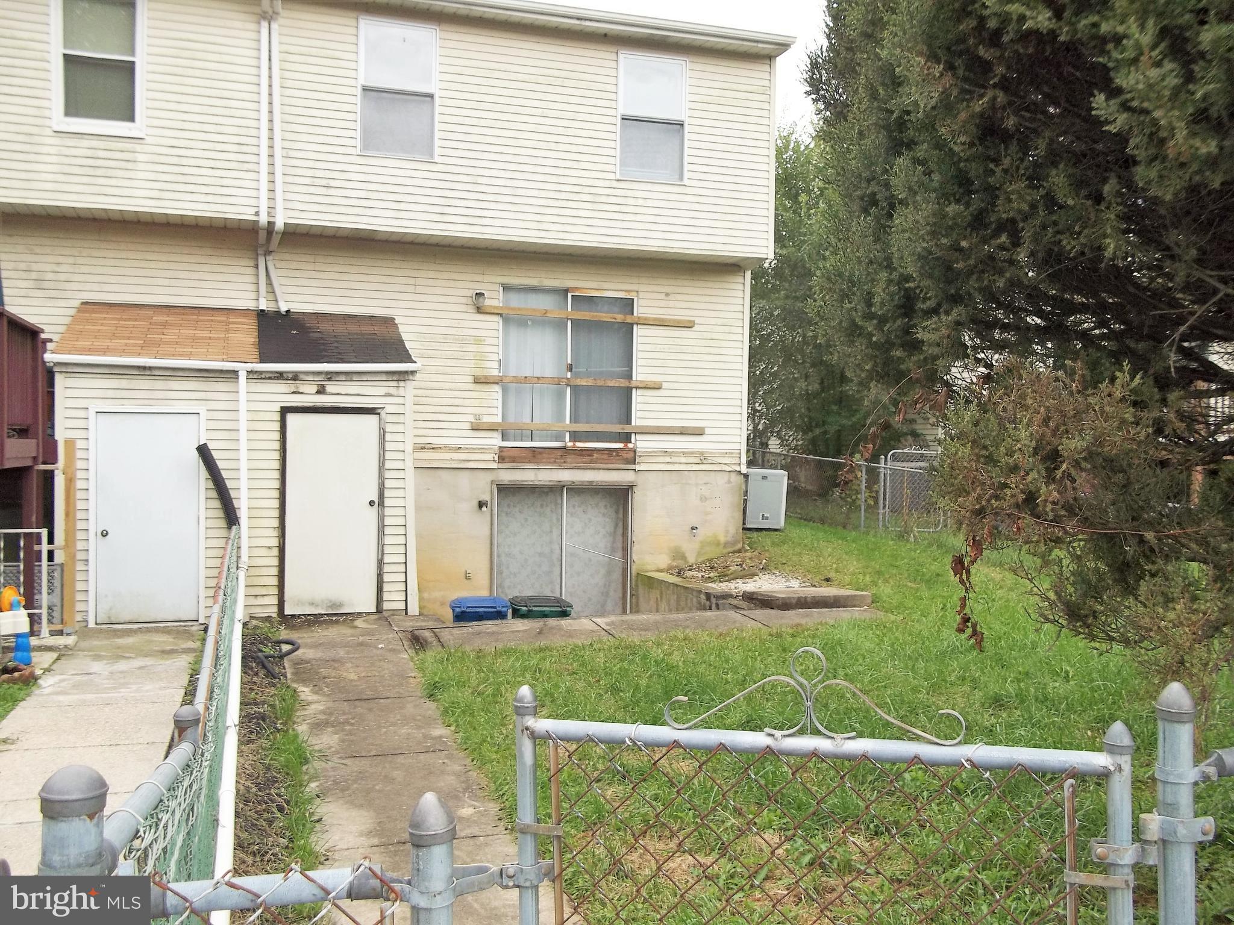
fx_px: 1141
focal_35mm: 32
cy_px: 462
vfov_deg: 44.2
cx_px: 617
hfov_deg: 56.8
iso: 80
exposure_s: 1/100
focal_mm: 5.7
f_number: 2.9
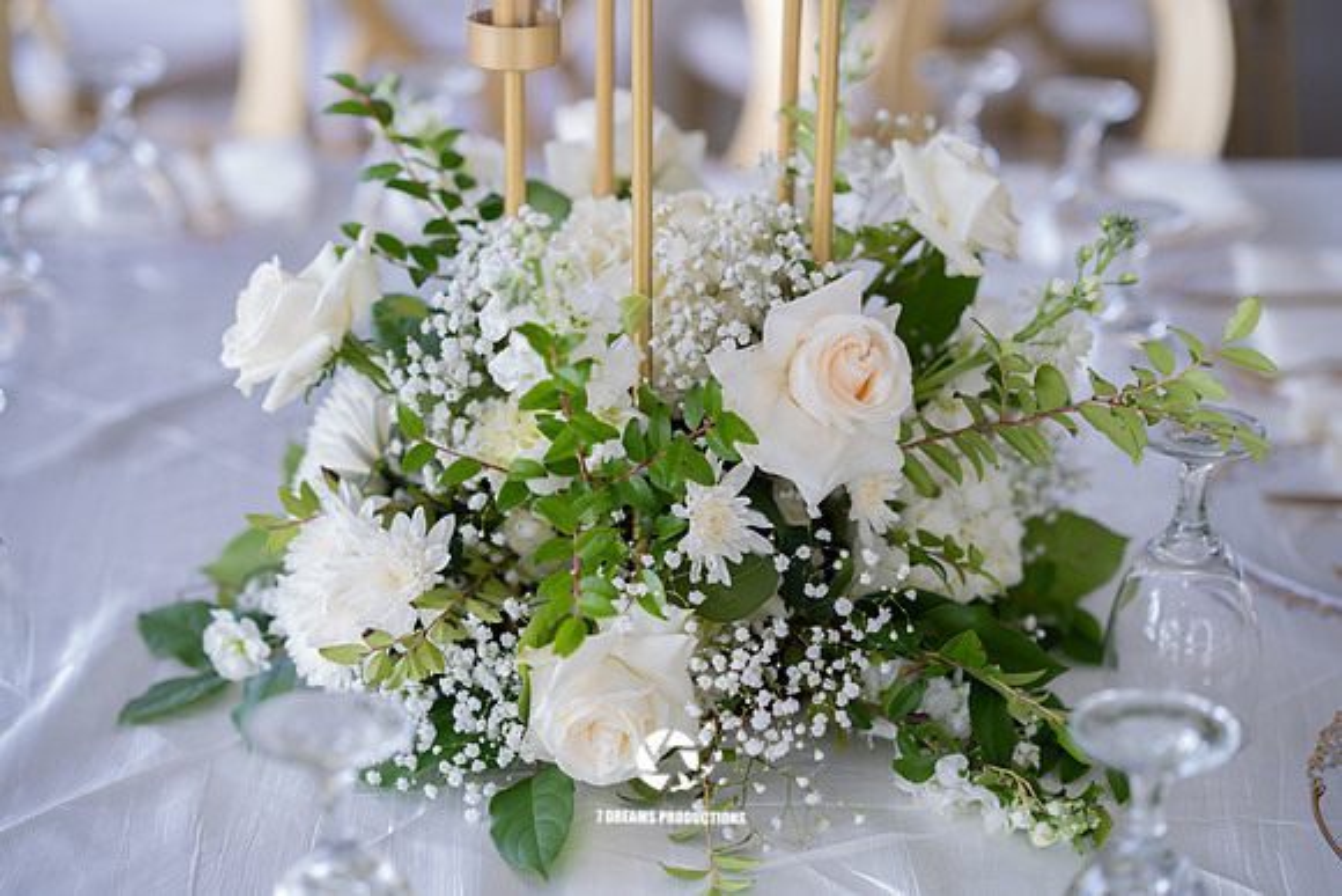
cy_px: 448
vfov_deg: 16.1
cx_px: 671
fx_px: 3169
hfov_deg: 23.9
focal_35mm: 85
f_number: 2
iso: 50
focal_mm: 85
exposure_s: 1/200
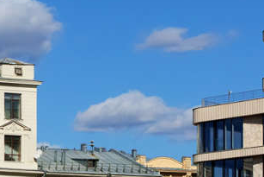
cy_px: 319
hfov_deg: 7.9
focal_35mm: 258
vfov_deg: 5.3
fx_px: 1893
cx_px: -84
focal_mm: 50
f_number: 11
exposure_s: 1/400
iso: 100
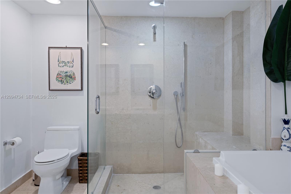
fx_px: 194
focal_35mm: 24
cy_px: 97
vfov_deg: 53.1
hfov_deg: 73.8
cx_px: 146
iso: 400
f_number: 8
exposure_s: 1/2
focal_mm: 24
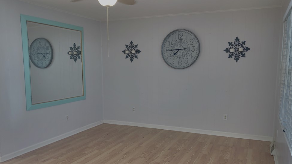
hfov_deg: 61.0
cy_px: 104
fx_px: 248
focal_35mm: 32
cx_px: 149
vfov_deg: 36.5
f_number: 1.8
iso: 32
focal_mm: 3.99
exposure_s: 1/120
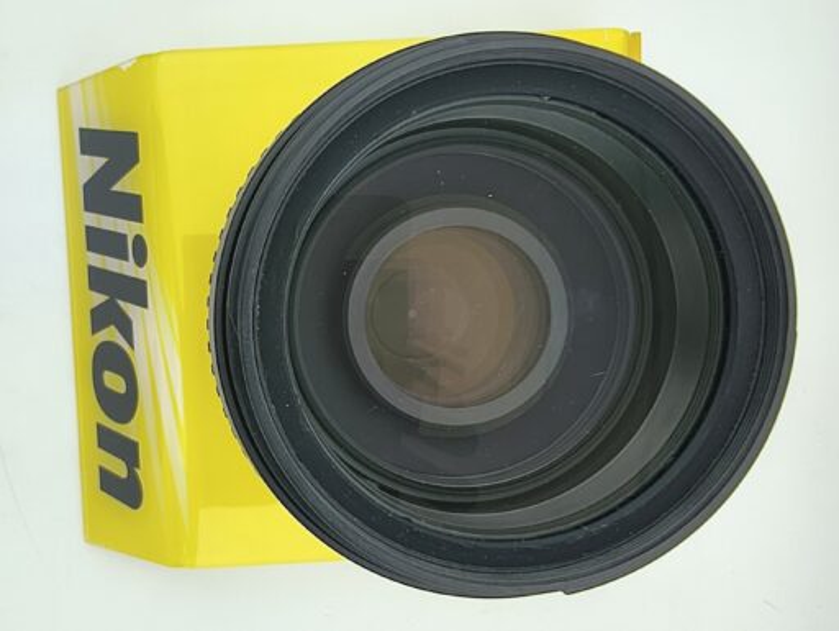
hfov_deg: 71.5
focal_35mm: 24
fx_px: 582
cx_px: 420
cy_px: 316
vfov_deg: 56.9
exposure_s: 1/100
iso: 120
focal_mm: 1.83
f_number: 2
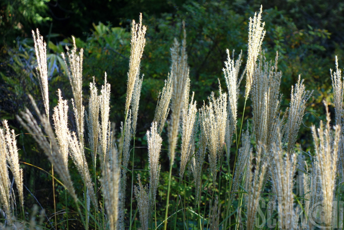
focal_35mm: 99
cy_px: 106
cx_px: 181
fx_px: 946
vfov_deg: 13.8
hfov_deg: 20.6
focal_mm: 33.9
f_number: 5.6
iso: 250
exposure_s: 1/100
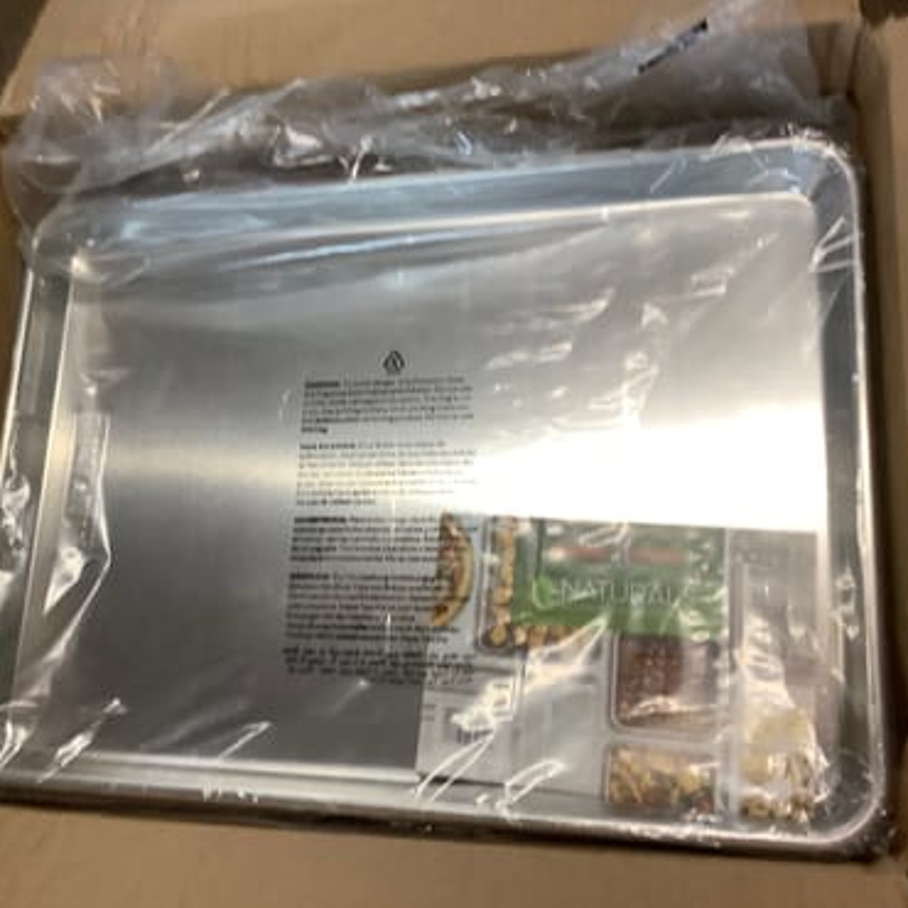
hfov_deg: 44.8
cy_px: 458
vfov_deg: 44.9
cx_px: 380
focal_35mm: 37
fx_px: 1098
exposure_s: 1/50
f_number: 2.4
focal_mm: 3.3
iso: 160
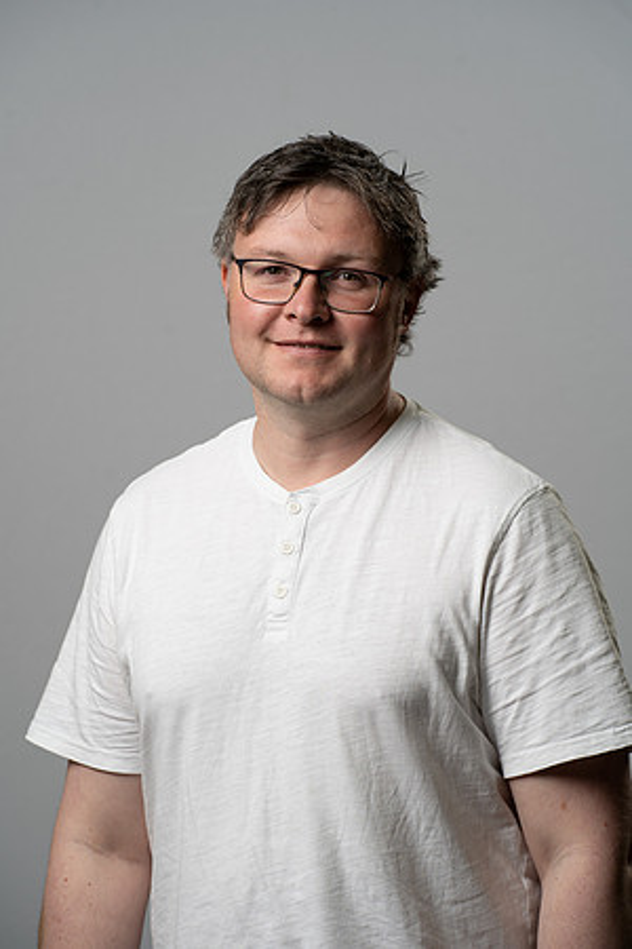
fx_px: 3897
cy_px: 474
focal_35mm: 148
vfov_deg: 13.9
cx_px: 316
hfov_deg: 9.3
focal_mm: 148
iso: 160
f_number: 7.1
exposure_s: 1/160
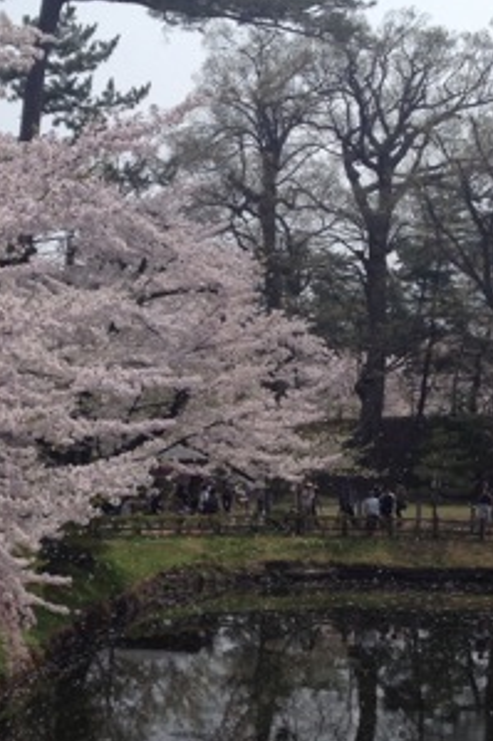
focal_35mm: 78
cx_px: 211
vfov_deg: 25.9
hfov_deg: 17.5
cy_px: 481
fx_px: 1604
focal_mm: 4.28
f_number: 2.4
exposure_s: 1/2304
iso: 64
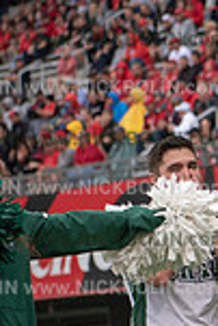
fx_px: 2256
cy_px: 189
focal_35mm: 249
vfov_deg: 8.3
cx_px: 399
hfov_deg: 5.4
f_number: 2.8
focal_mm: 65
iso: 250
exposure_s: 1/1000
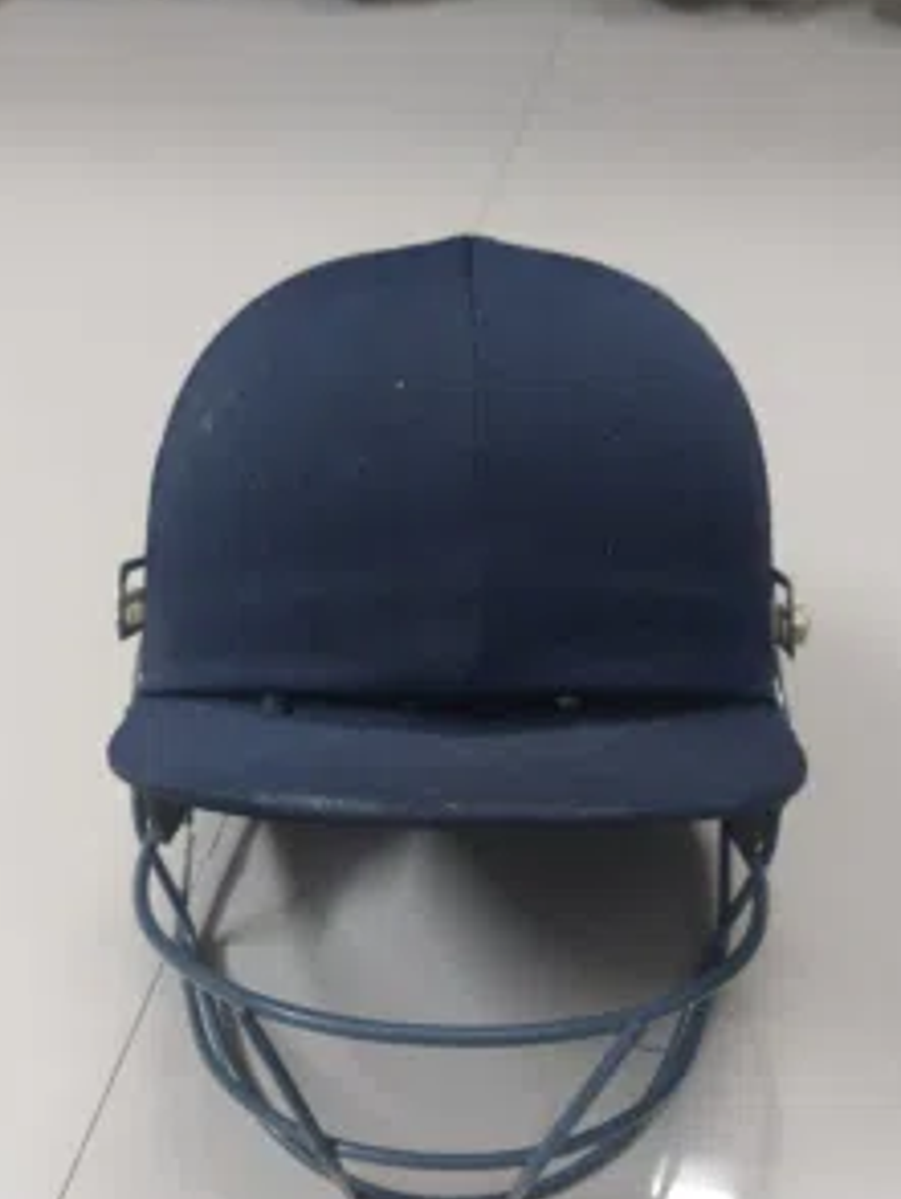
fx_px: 1178
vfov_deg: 53.2
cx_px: 432
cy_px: 767
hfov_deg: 41.8
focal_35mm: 34
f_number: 1.8
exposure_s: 1/50
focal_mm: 5.23
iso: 500
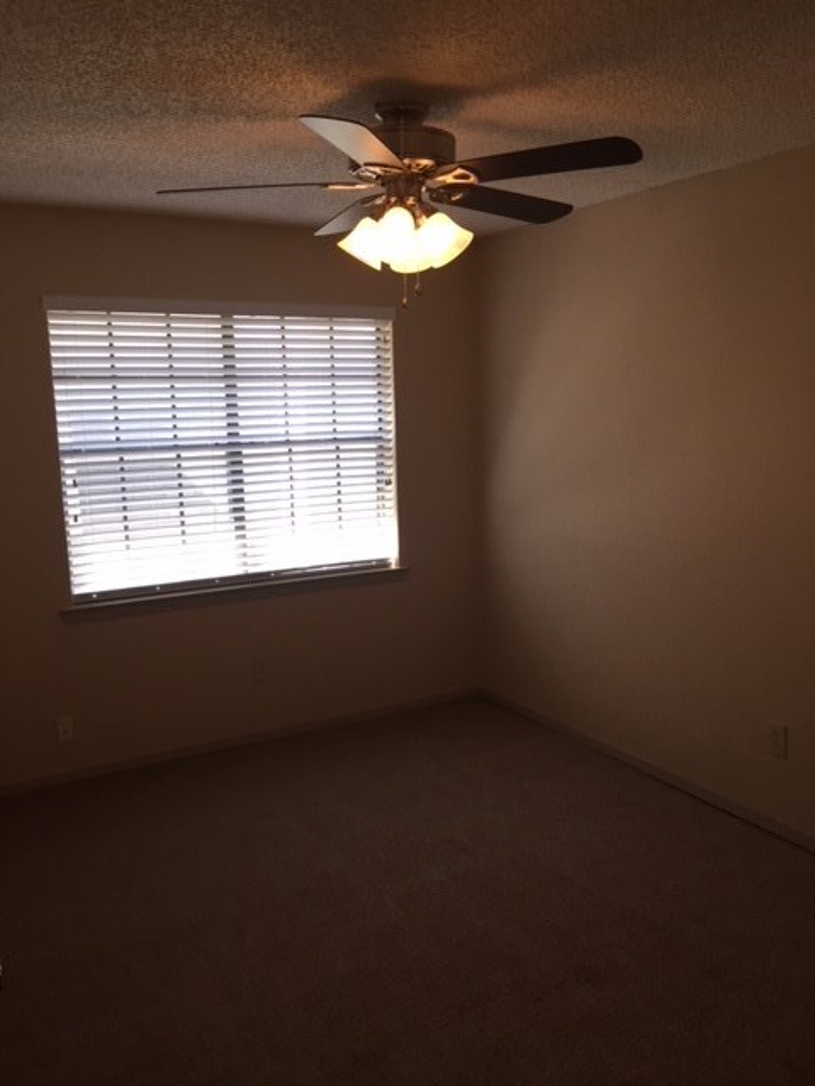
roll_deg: +0.9
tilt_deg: -7.7
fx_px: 910
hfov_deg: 48.2
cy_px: 543
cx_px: 408
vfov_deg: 61.7
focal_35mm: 29
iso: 64
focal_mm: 4.15
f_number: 2.2
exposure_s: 1/120
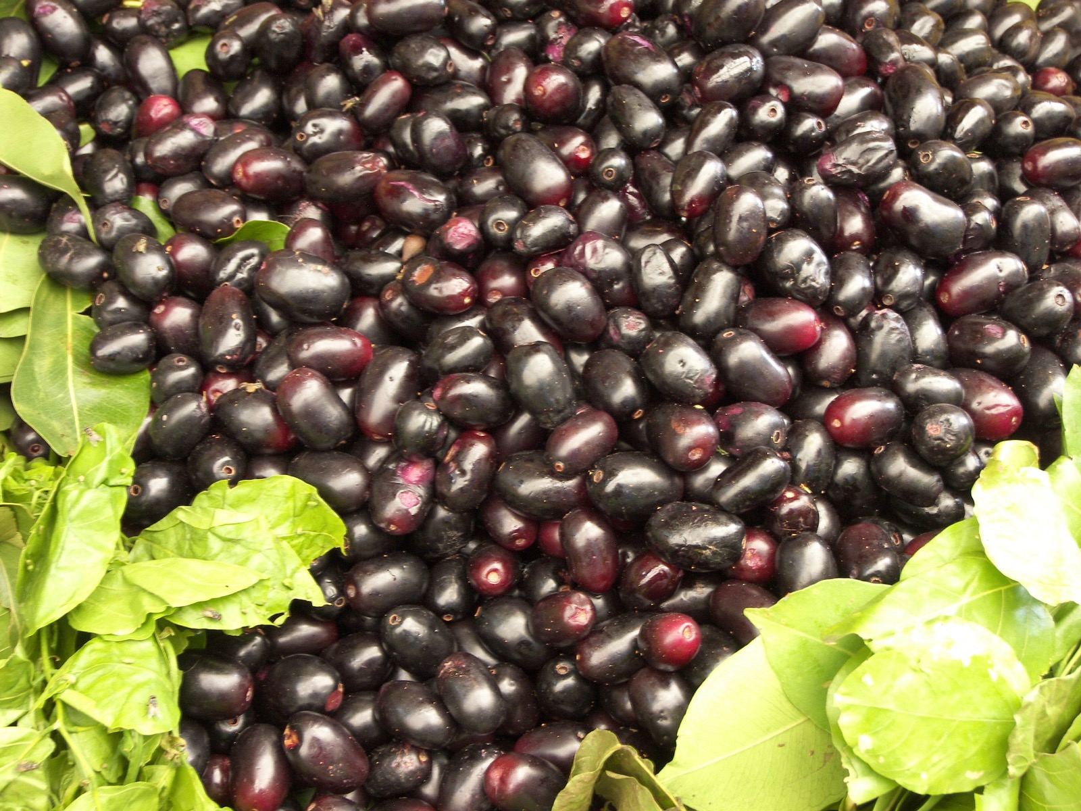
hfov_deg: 34.3
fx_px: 1749
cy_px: 406
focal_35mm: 56
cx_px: 540
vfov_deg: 26.1
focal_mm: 11.8
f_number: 3.6
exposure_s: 1/5
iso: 100
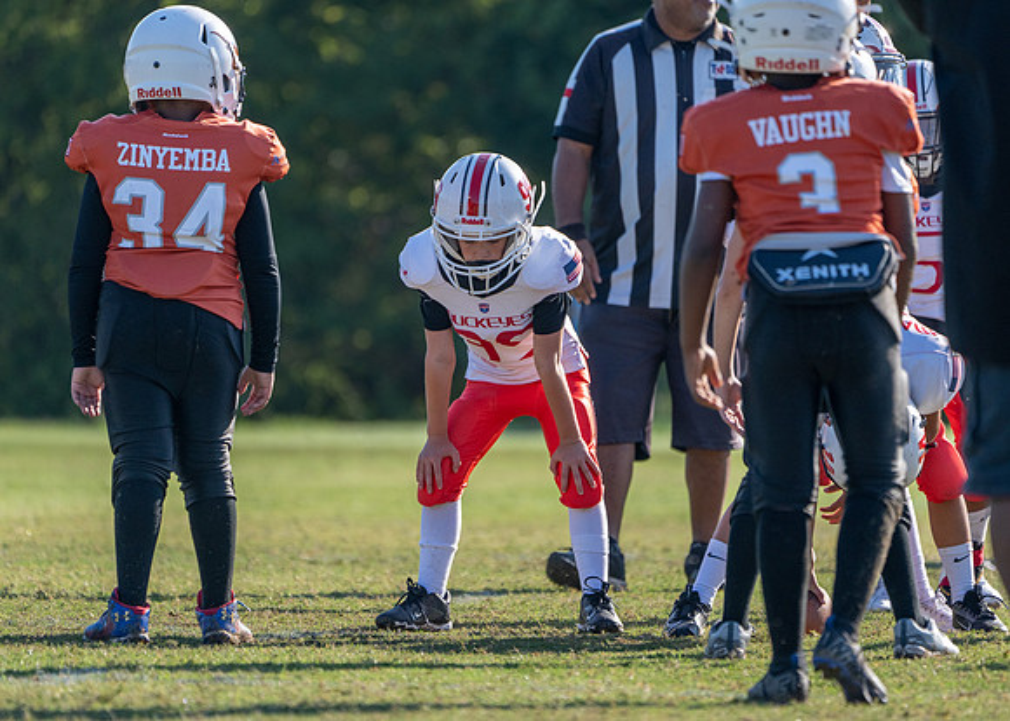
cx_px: 530
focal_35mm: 511
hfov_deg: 3.9
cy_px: 368
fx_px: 14649
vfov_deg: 2.8
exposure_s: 1/1600
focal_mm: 400
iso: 500
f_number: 5.6
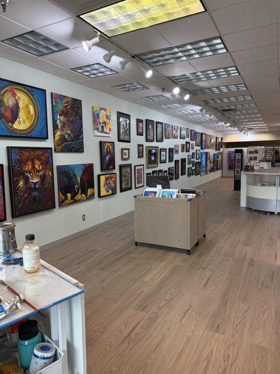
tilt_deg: -6.2
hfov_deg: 56.8
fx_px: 259
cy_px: 187
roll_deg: +1.1
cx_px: 140
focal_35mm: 24
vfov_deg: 71.6
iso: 200
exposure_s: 1/232
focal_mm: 6.76
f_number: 1.78
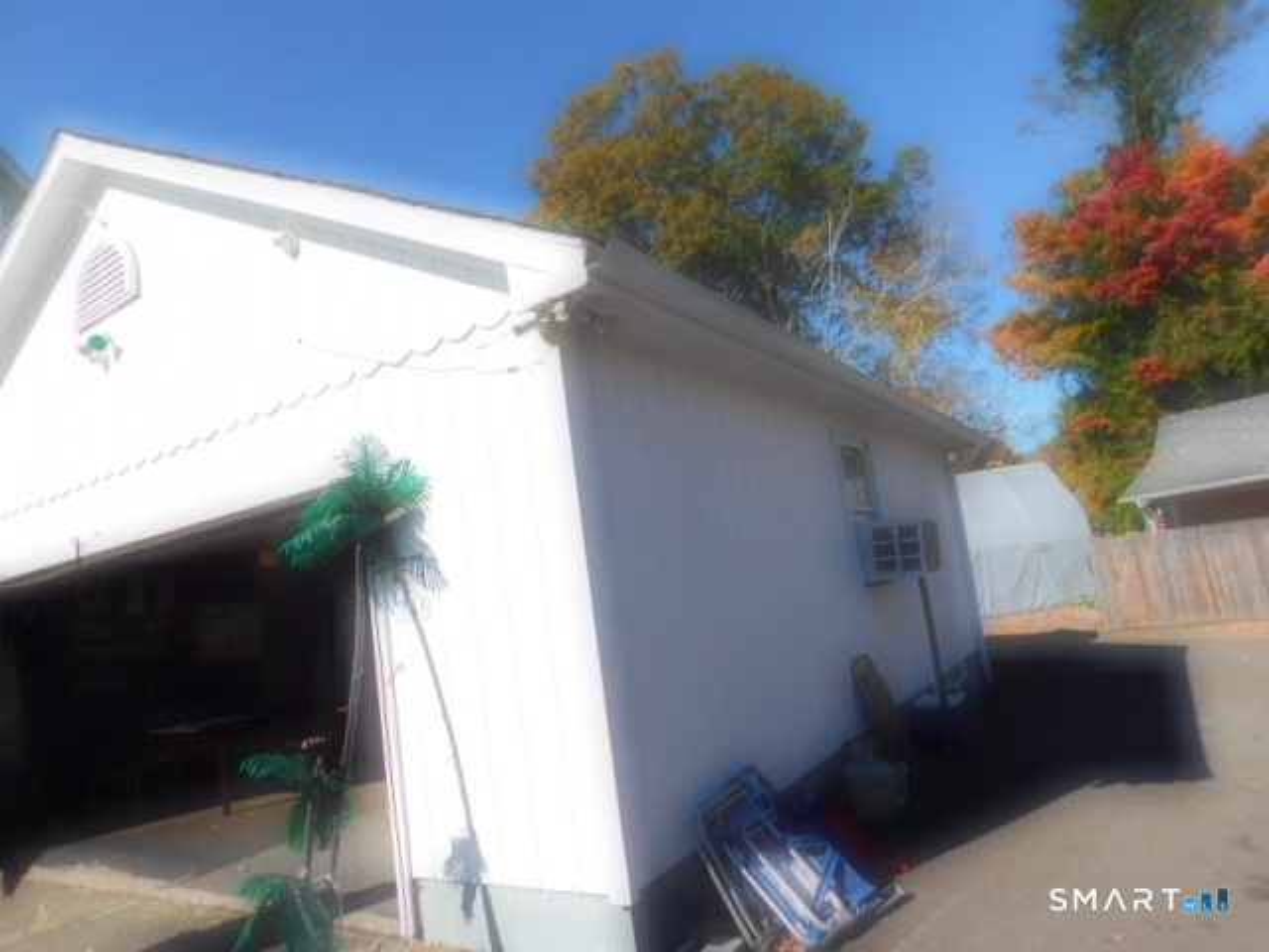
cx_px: 634
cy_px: 476
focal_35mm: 23
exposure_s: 1/500
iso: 125
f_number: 6
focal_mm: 4
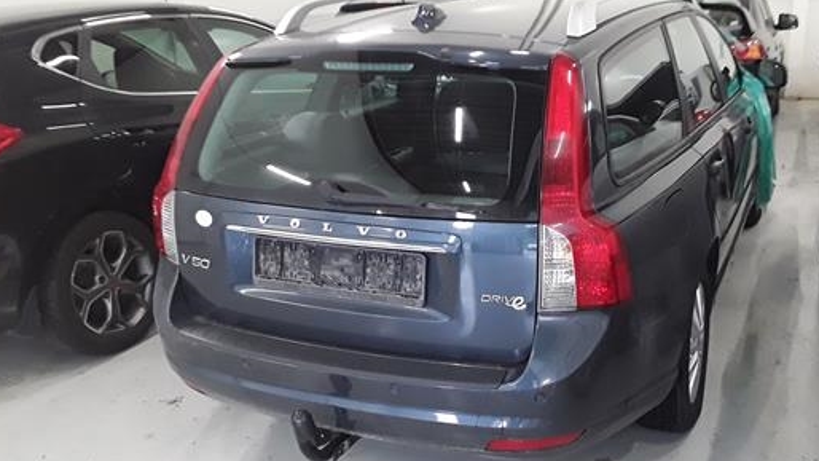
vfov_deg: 31.2
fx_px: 825
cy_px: 249
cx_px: 492
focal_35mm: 38
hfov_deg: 52.4
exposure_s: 1/33
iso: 160
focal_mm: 2.91
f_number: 1.9
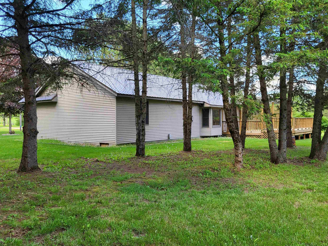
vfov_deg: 48.2
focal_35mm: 29
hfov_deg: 61.6
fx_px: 275
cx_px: 173
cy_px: 116
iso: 40
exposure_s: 1/162
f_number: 1.8
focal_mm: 5.4
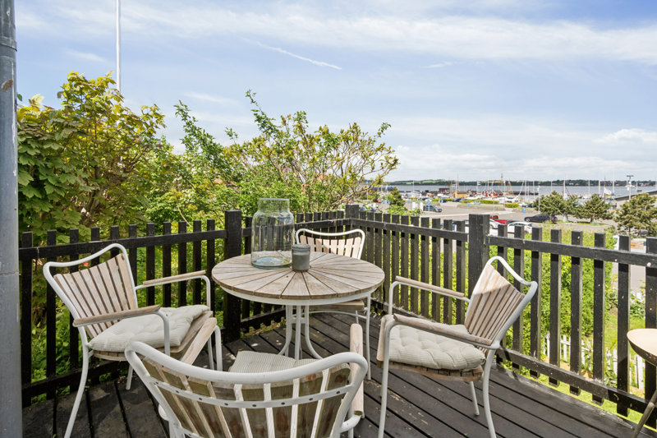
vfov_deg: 72.0
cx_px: 328
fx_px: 301
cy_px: 219
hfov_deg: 95.0
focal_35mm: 16
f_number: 8
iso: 200
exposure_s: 1/500
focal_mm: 11
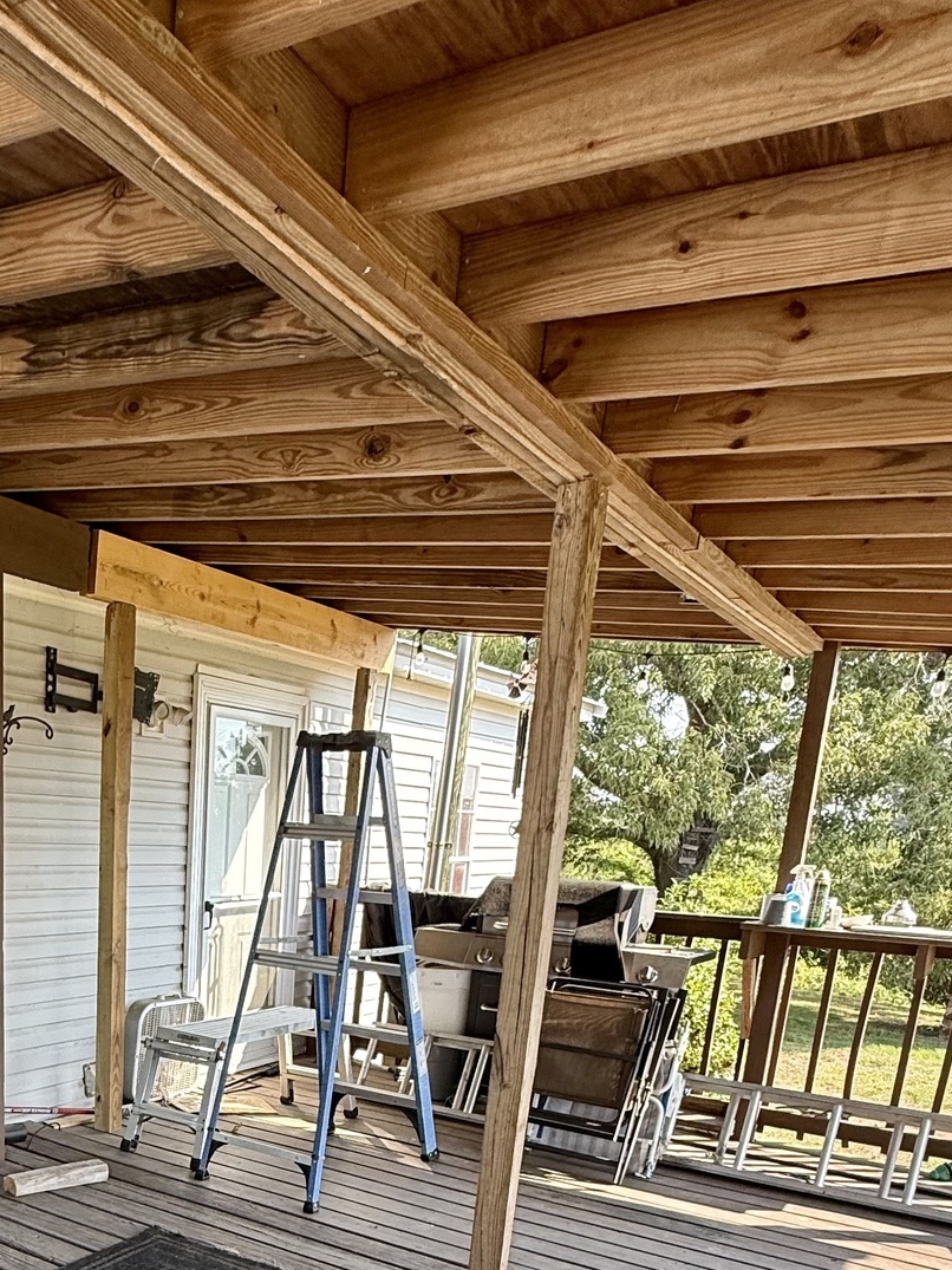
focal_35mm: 30
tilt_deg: -13.5
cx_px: 168
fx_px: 1100
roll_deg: -2.4
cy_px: 1107
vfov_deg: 53.6
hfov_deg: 44.1
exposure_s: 1/318
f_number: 2.2
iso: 64
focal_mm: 2.22
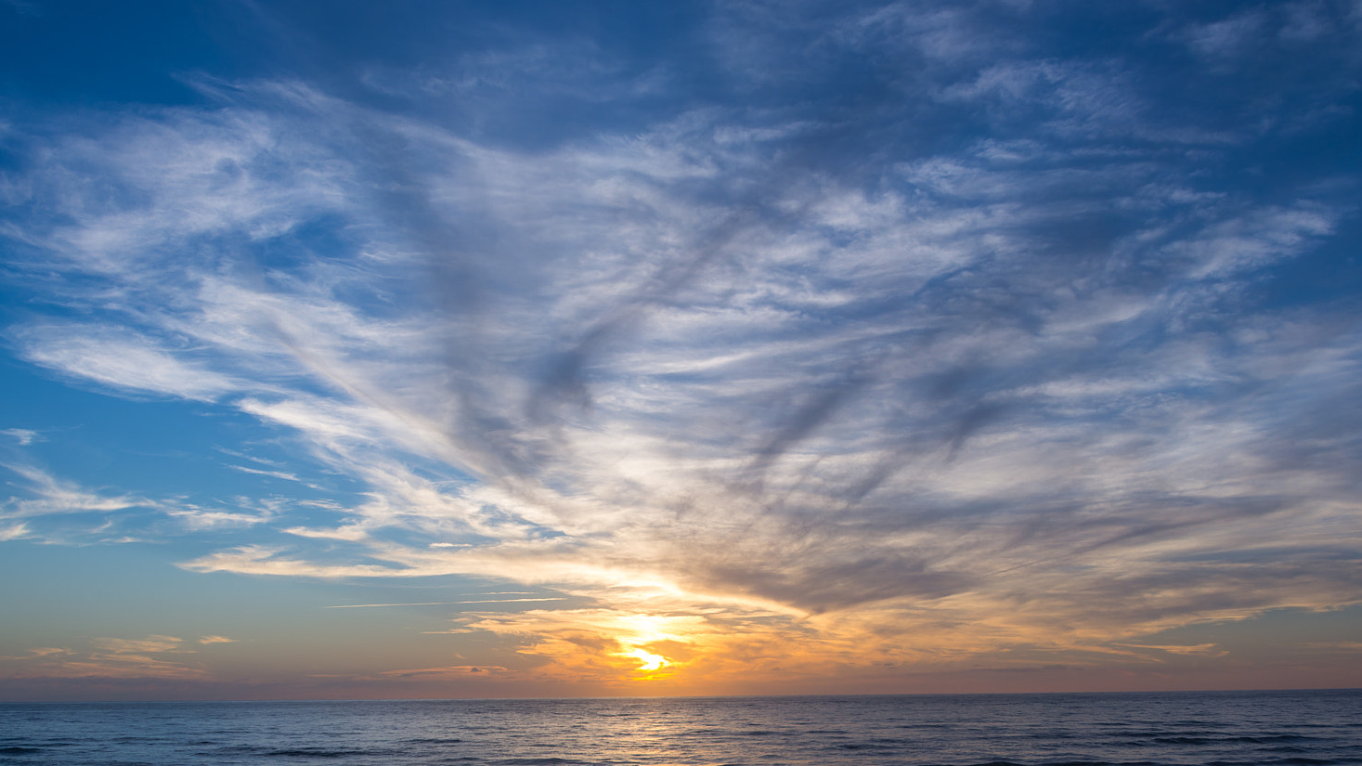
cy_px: 415
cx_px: 659
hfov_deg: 61.0
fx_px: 1156
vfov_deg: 36.6
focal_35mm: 32
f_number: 8
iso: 100
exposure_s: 1/200
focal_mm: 28
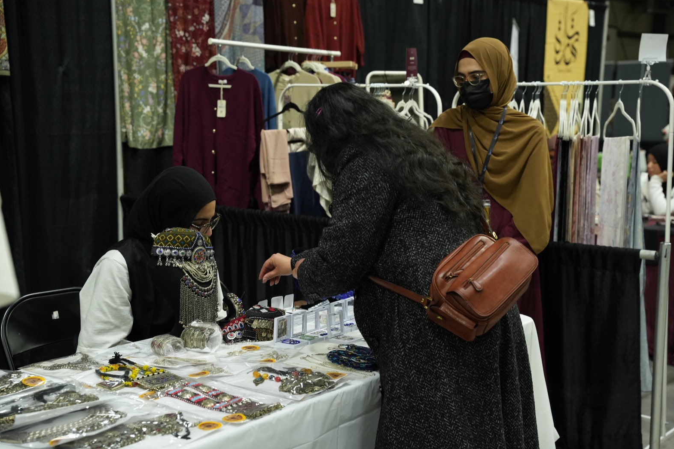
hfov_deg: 38.6
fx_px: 962
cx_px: 343
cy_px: 224
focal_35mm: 51
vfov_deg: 26.3
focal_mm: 50.4
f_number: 4
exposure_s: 1/250
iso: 3200
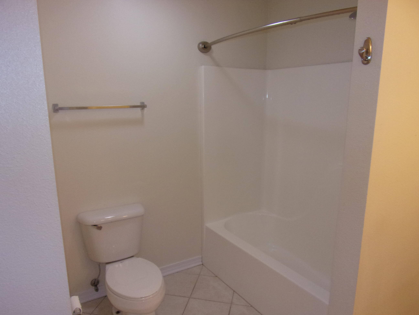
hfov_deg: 71.6
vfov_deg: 56.8
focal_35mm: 24
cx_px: 210
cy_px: 158
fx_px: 291
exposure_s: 1/34
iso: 160
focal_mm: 4.3
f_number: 3.3
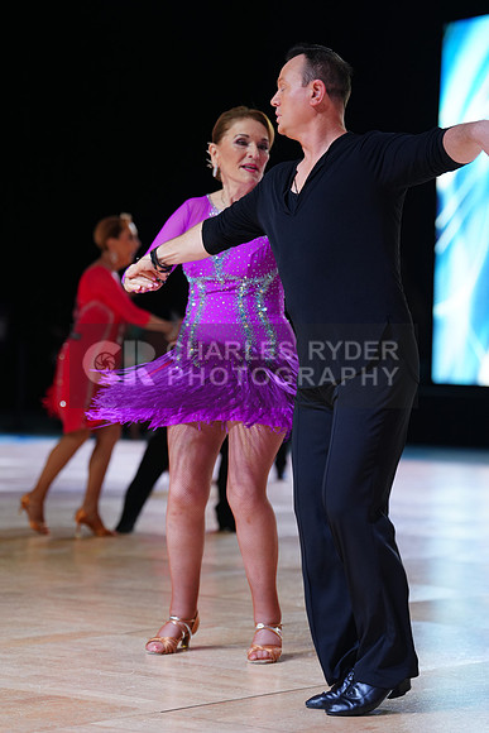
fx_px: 2321
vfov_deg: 17.9
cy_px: 366
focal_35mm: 114
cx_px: 244
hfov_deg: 12.0
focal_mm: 114
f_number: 2.8
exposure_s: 1/400
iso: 640
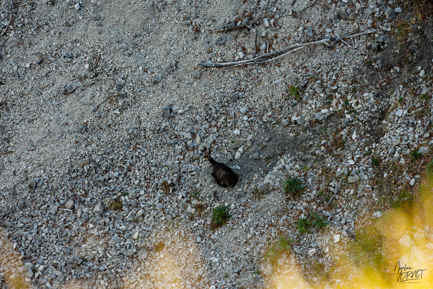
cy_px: 144
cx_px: 216
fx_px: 9020
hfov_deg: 2.8
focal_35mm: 750
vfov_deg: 1.8
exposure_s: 1/200
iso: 1000
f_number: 11
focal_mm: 500
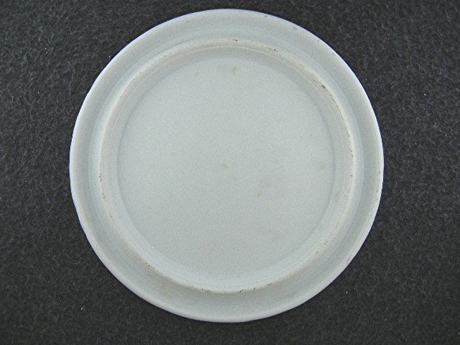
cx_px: 230
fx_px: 399
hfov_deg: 60.0
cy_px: 172
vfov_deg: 46.8
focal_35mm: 30
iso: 200
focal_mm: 5.4
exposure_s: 1/3.7
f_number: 3.5
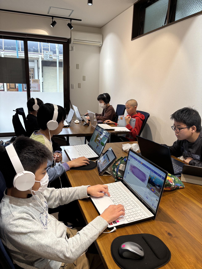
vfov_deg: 67.3
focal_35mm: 26
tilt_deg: -13.7
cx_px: 101
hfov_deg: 53.1
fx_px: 202
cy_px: 134
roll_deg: -2.4
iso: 80
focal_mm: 5.96
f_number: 1.6
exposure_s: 1/60
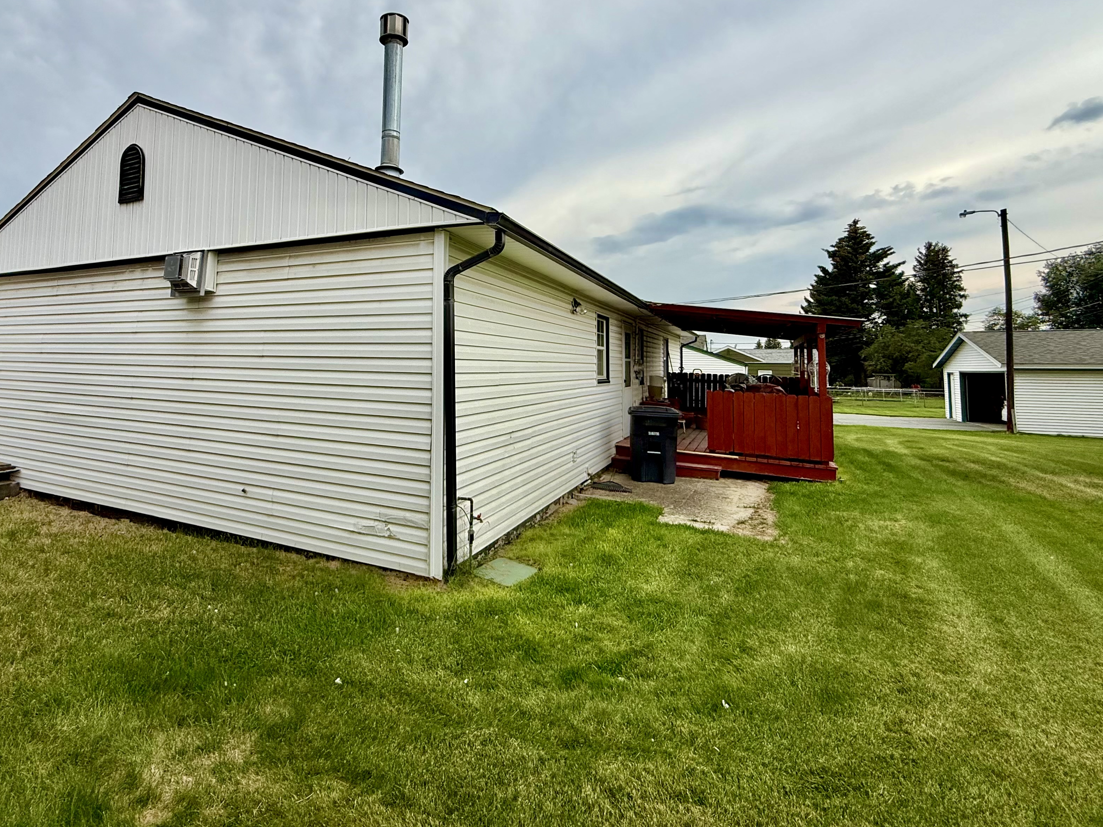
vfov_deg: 70.7
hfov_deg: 87.1
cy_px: 324
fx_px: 574
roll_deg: -0.8
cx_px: 463
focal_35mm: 18
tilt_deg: +5.3
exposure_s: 1/709
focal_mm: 2.22
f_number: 2.2
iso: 50
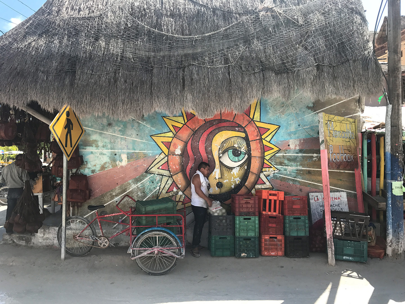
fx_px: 328
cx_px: 202
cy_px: 152
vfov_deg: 49.7
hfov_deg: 63.4
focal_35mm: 28
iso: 20
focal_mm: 3.99
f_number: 1.8
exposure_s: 1/1076
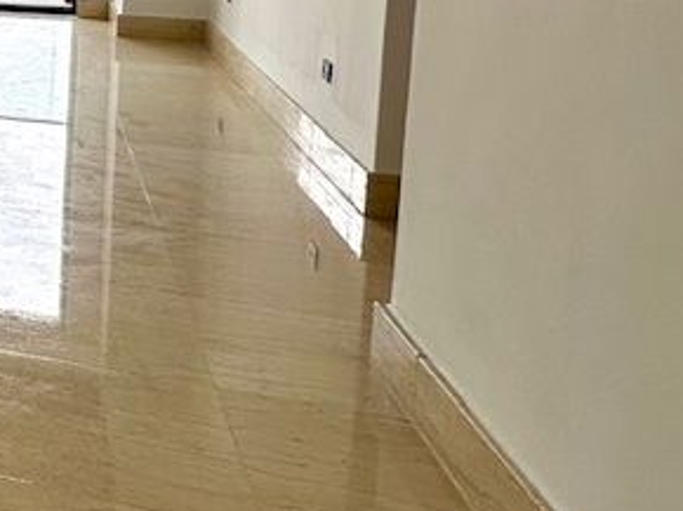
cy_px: -54
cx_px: -488
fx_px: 1143
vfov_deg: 23.6
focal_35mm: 58
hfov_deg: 22.6
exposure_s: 1/299
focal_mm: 2.22
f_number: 2.2
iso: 40
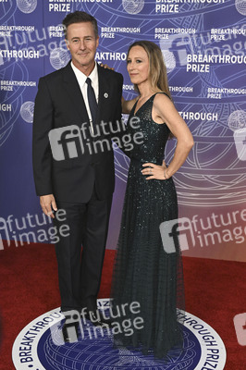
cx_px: 123
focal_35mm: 46
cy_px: 185
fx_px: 472
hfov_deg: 29.2
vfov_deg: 42.8
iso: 2000
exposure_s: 1/320
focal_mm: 46
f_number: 4
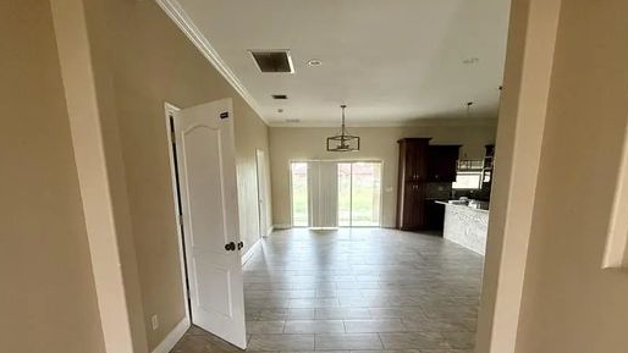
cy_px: 244
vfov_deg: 56.7
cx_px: 321
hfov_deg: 89.6
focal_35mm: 19
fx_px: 316
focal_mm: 2.22
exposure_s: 1/85
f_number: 2.2
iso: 320
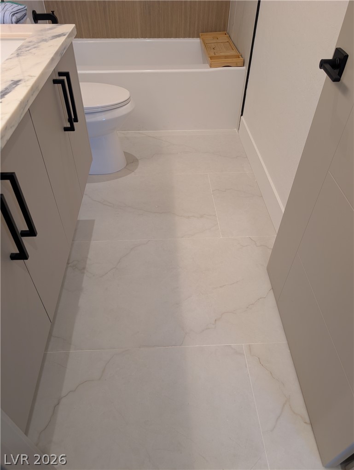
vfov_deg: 71.5
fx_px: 326
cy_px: 235
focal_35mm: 24
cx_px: 177
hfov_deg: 56.9
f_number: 1.68
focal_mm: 6.9
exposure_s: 1/60
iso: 78
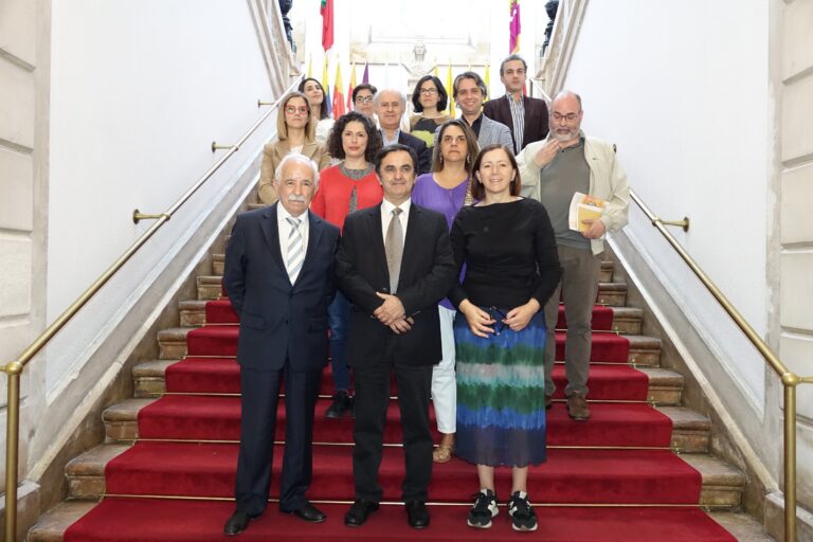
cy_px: 271
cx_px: 406
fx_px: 655
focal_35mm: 29
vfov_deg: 45.0
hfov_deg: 63.7
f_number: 2.8
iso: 2000
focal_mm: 10.8
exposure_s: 1/200
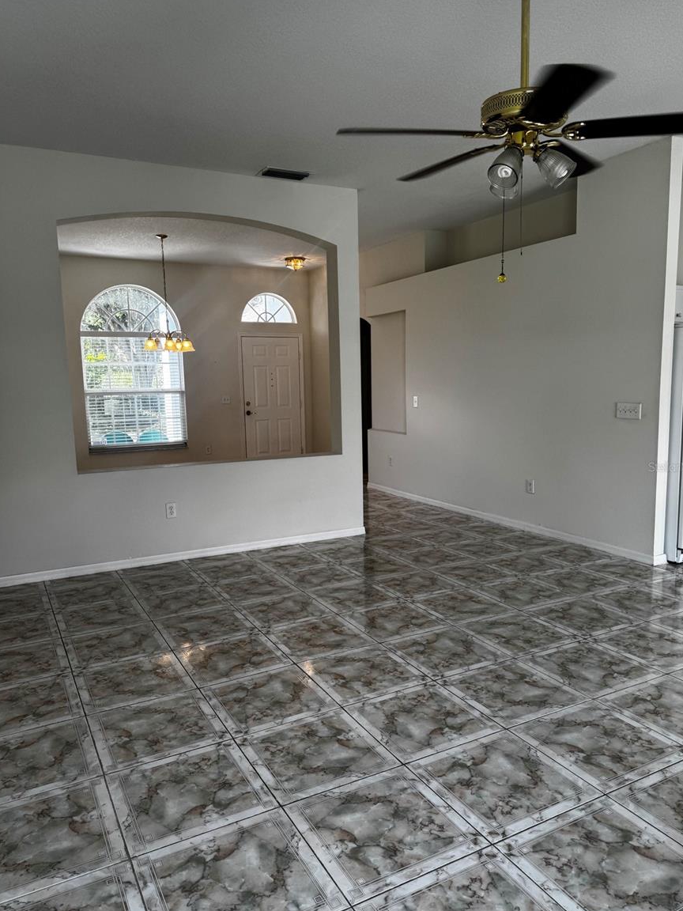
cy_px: 467
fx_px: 658
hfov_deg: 54.9
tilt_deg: -8.5
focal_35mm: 25
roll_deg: +1.2
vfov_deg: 69.4
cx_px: 349
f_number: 1.78
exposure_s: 1/180
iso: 80
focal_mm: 6.76
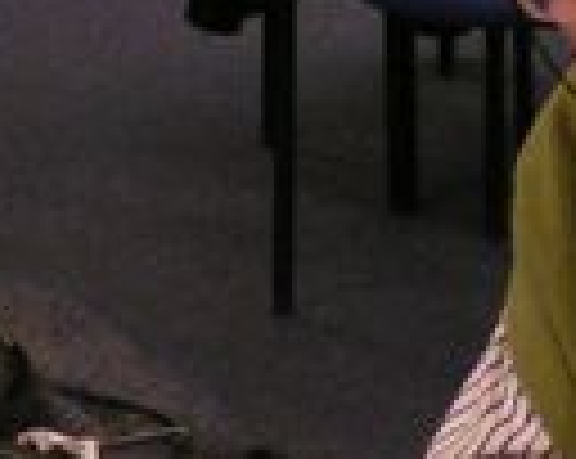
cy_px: 558
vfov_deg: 5.5
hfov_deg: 7.0
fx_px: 4732
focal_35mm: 278
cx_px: 374
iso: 200
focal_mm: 8.7
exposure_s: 1/50
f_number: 3.2
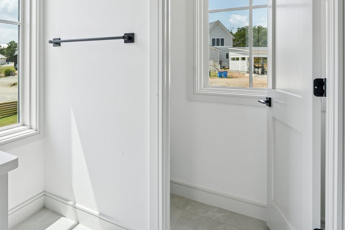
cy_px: 60
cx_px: 54
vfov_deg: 45.0
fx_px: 268
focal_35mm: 28
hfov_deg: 58.7
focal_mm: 16
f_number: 7.1
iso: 200
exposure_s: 1/500
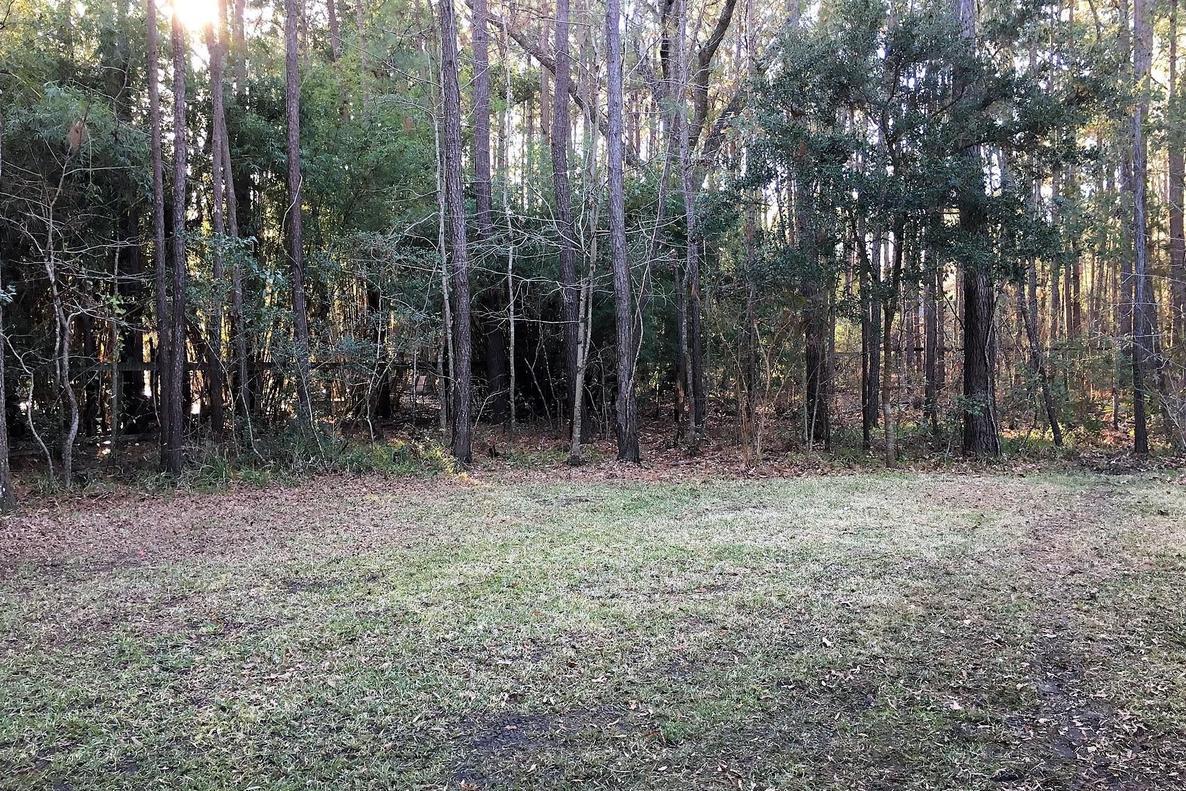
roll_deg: +0.7
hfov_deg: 60.3
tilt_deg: +1.3
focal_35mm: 31
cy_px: 339
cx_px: 605
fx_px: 1021
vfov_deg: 42.2
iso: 25
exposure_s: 1/30
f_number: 2.2
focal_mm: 4.15
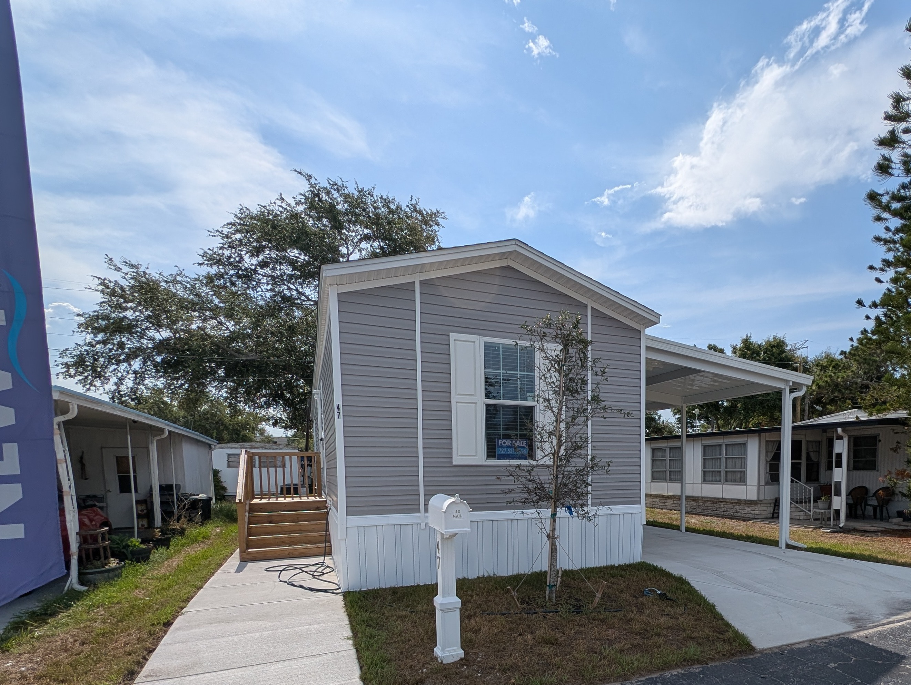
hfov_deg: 98.0
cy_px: 417
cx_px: 475
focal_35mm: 15
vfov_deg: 80.7
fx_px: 395
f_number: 1.95
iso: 43
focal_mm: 2.23
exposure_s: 1/4016
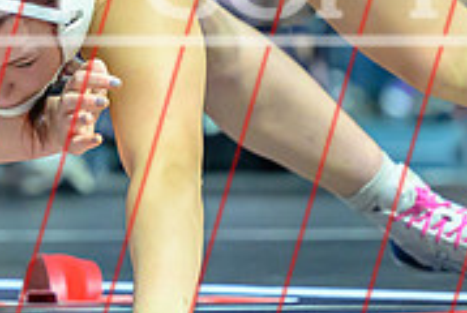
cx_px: 120
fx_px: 8329
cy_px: 260
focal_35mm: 641
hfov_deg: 3.2
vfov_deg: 2.2
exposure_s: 1/800
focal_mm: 125
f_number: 2.8
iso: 4000
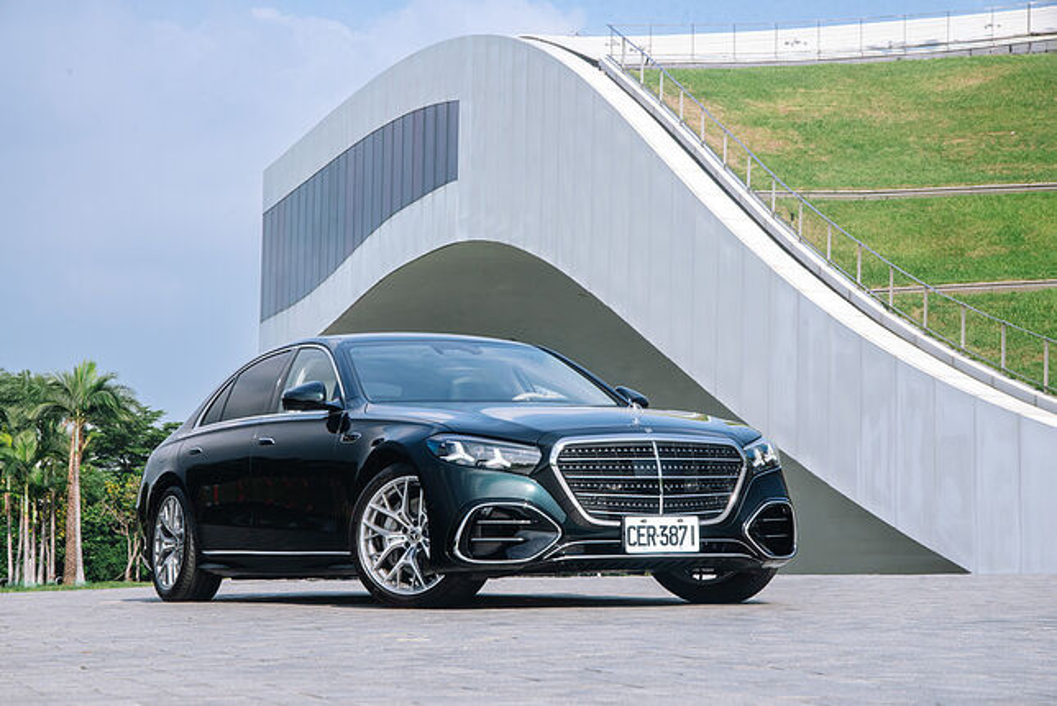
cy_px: 353
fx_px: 2409
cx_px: 528
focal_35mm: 82
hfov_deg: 24.8
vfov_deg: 16.7
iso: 400
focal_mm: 82
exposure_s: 1/160
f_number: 5.6
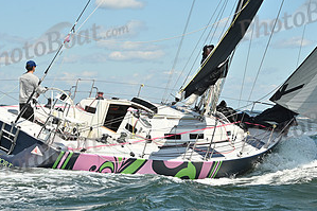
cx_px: 184
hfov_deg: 15.1
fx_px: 1197
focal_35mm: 136
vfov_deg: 10.1
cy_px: 84
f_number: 8
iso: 250
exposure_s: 1/1250
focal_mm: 70
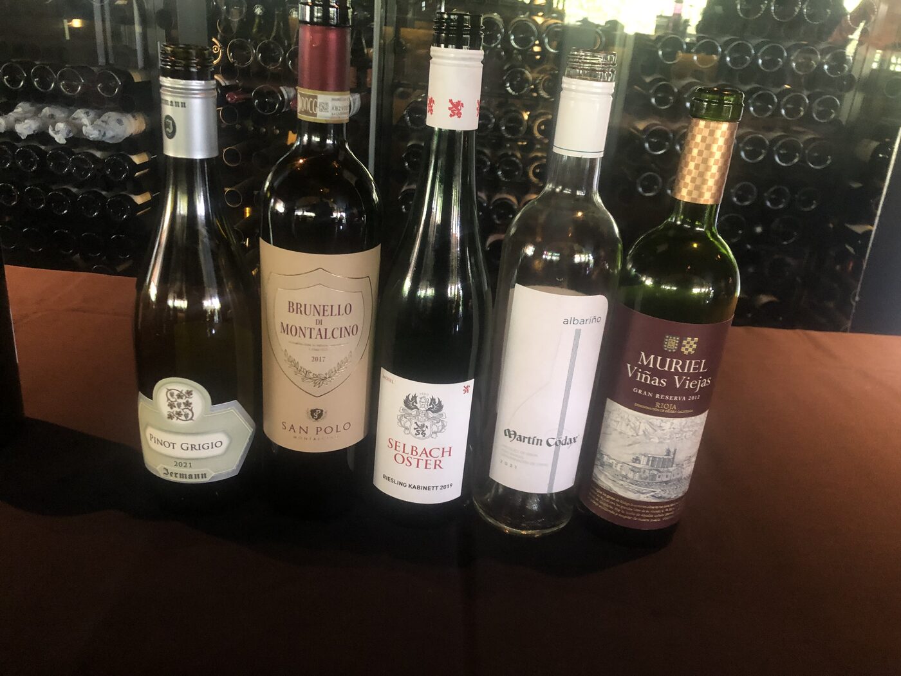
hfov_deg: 63.4
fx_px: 729
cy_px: 338
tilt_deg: -22.5
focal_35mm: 28
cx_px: 450
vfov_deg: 49.7
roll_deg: -4.5
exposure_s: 1/9
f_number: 1.8
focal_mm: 4
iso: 100
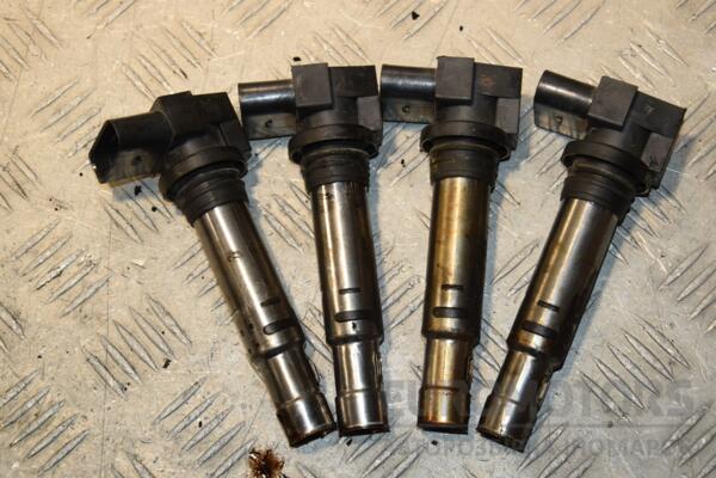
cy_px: 239
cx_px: 358
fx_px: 1492
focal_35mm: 75
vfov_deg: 18.2
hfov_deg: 27.0
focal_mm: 50
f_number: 8
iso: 800
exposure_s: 1/200
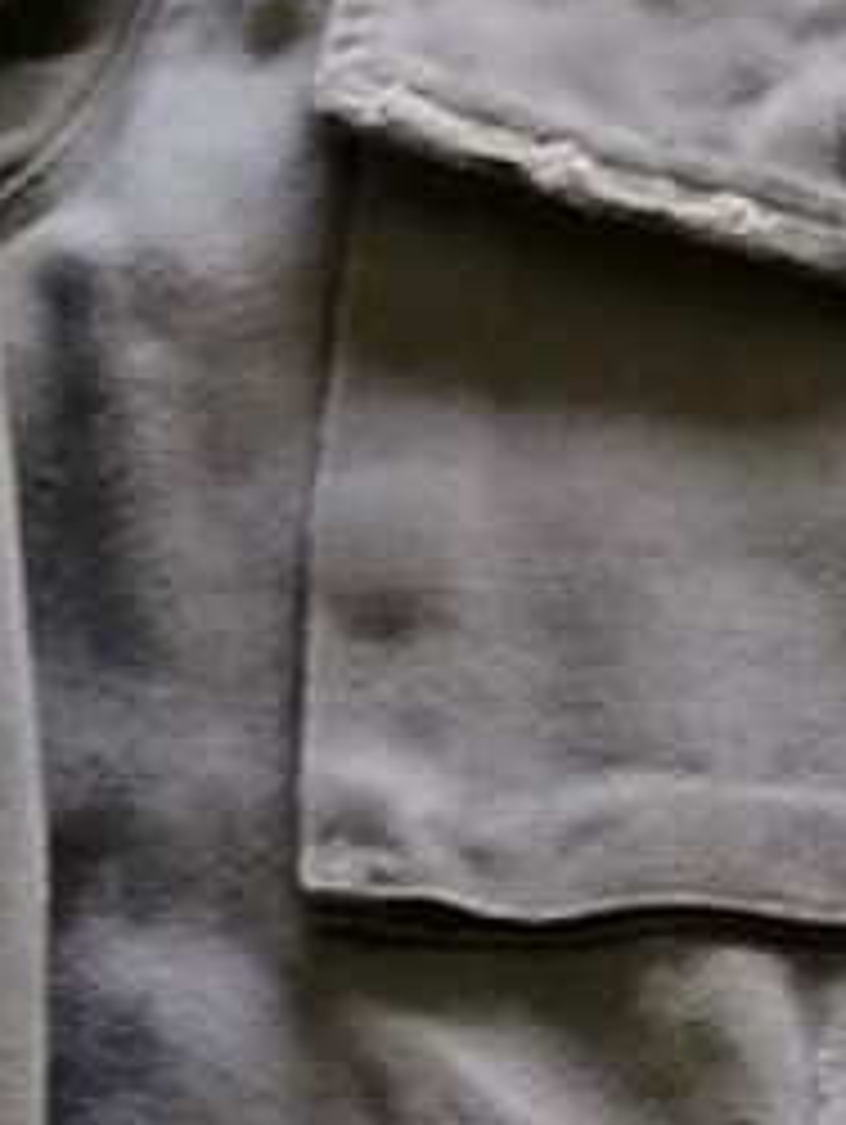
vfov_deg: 13.0
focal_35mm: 144
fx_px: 4684
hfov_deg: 9.2
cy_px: 1685
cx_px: 2061
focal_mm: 4.75
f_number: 1.8
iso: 250
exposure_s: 1/33.3
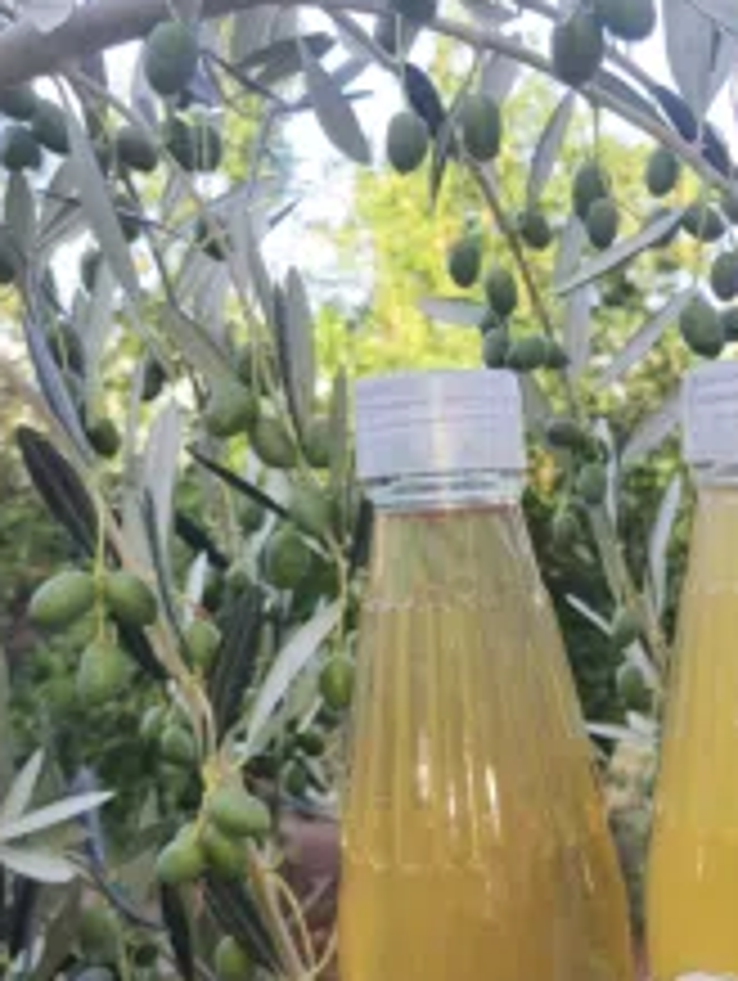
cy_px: 666
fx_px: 1248
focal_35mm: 44
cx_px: 652
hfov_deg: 31.5
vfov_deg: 42.2
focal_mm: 5.23
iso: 50
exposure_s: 1/169
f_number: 1.8
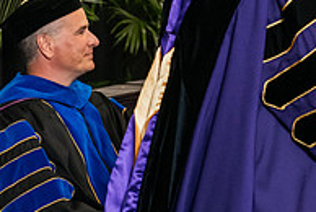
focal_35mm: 197
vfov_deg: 6.9
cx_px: 347
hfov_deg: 10.3
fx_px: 1732
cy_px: -92
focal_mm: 66
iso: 2500
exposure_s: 1/200
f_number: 5
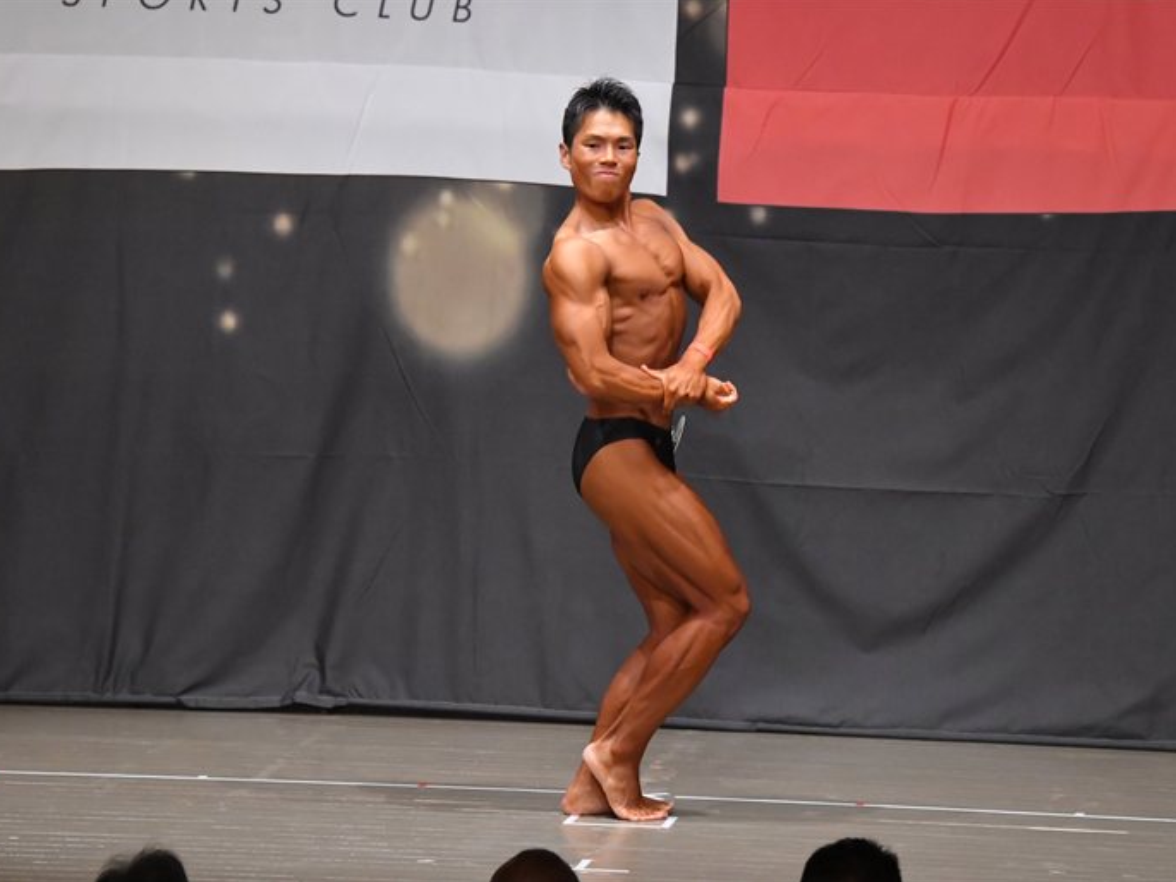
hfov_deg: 8.4
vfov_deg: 6.3
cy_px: 441
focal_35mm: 236
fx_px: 8019
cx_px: 588
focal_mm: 145
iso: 6400
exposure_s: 1/400
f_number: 5.6
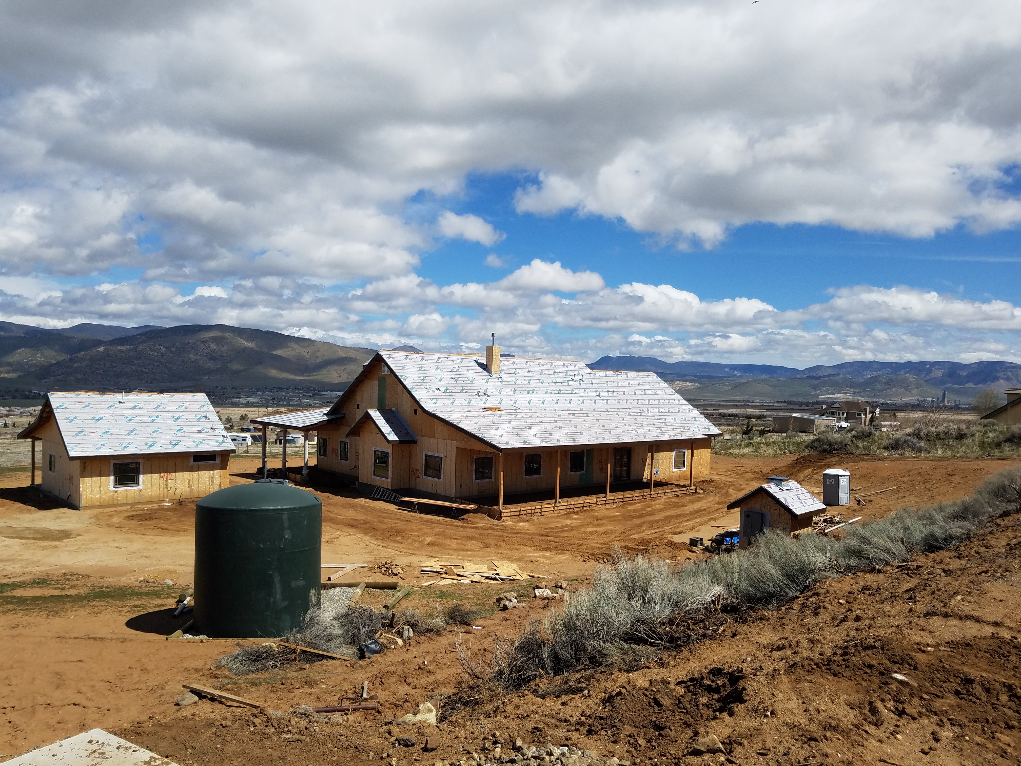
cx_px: 510
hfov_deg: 67.3
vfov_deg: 53.1
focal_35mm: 26
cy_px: 383
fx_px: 767
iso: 50
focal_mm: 4.2
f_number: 1.7
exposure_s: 1/5248
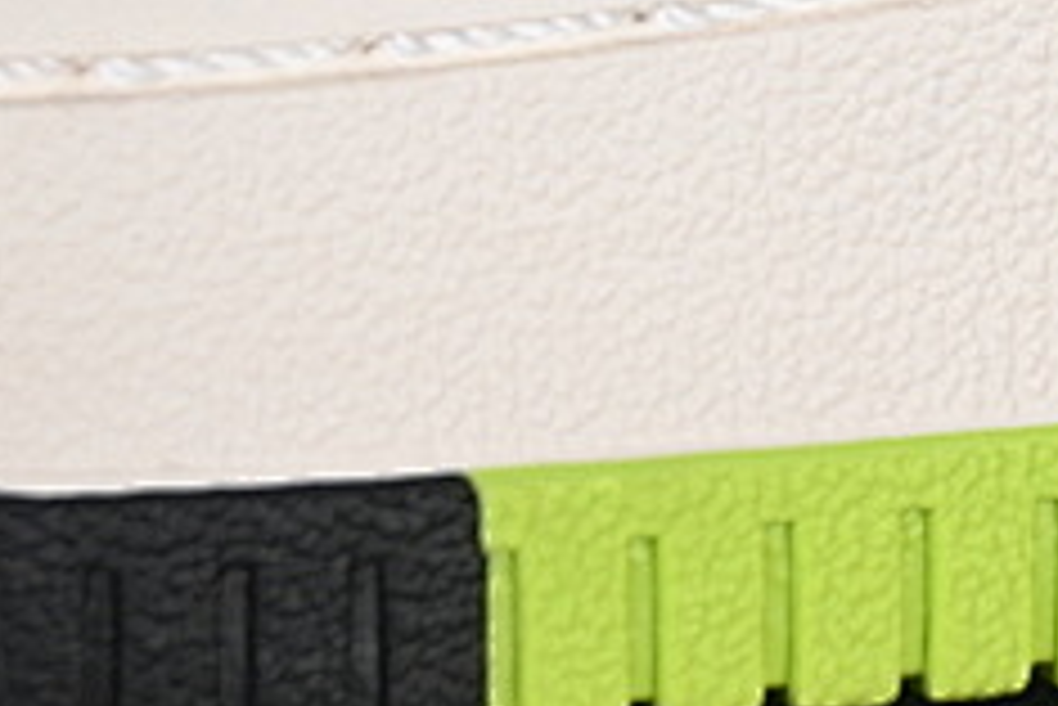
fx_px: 10145
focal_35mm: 345
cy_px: -832
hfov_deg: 5.9
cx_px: 1612
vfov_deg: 3.9
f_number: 7.1
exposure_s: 1/80
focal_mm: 50
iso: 160
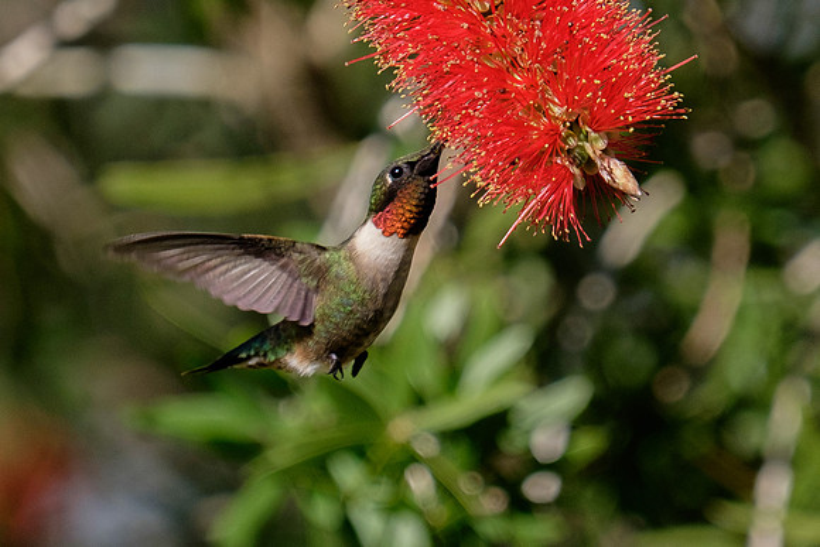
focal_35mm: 723
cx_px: 519
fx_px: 16472
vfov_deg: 1.9
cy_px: 183
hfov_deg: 2.9
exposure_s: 1/2000
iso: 640
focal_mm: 200
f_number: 4.8
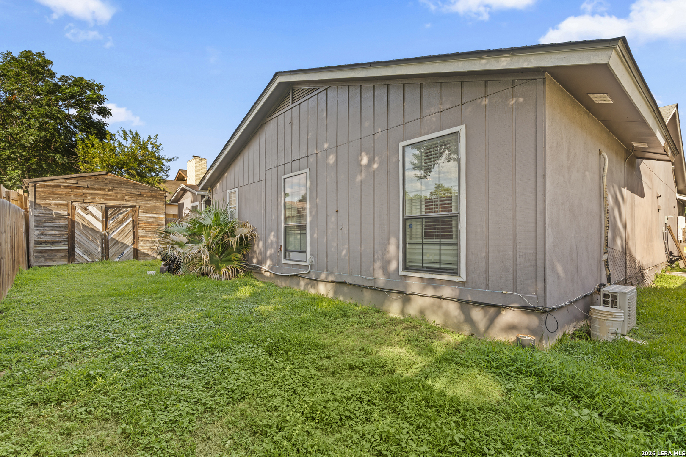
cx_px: 343
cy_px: 228
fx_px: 324
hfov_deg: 93.3
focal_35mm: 17
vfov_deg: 70.4
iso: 160
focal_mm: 17
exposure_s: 1/30
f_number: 9
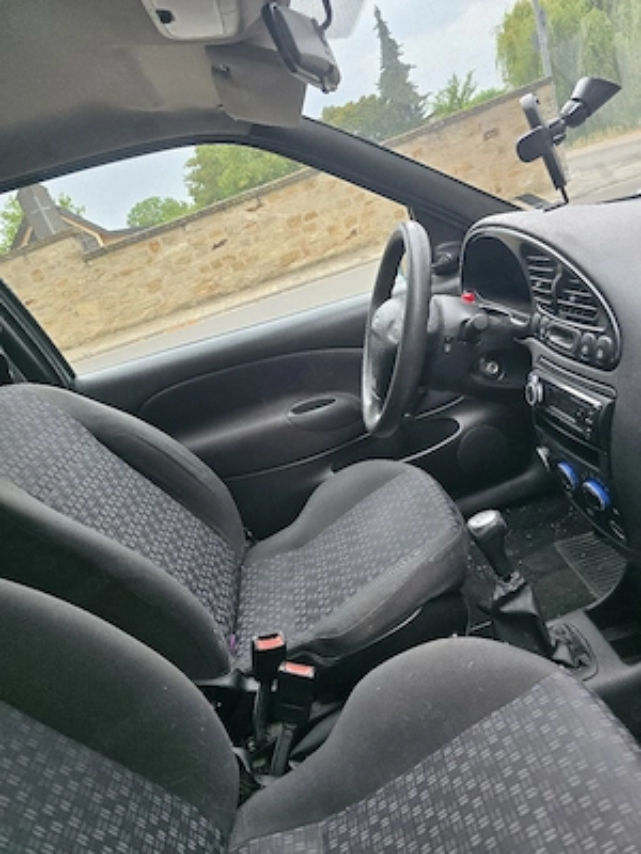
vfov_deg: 73.9
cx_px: 320
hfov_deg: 58.9
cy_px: 427
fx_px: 568
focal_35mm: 23
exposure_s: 1/182
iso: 125
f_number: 1.7
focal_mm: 6.3
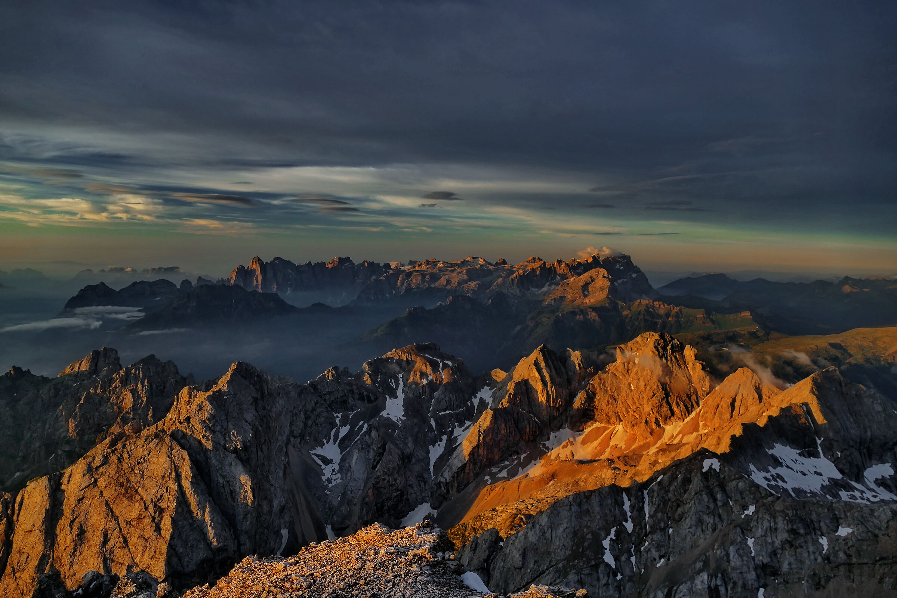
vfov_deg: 51.3
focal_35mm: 25
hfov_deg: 71.5
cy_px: 299
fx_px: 623
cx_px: 448
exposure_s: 1/125
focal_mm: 9.12
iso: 100
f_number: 2.8
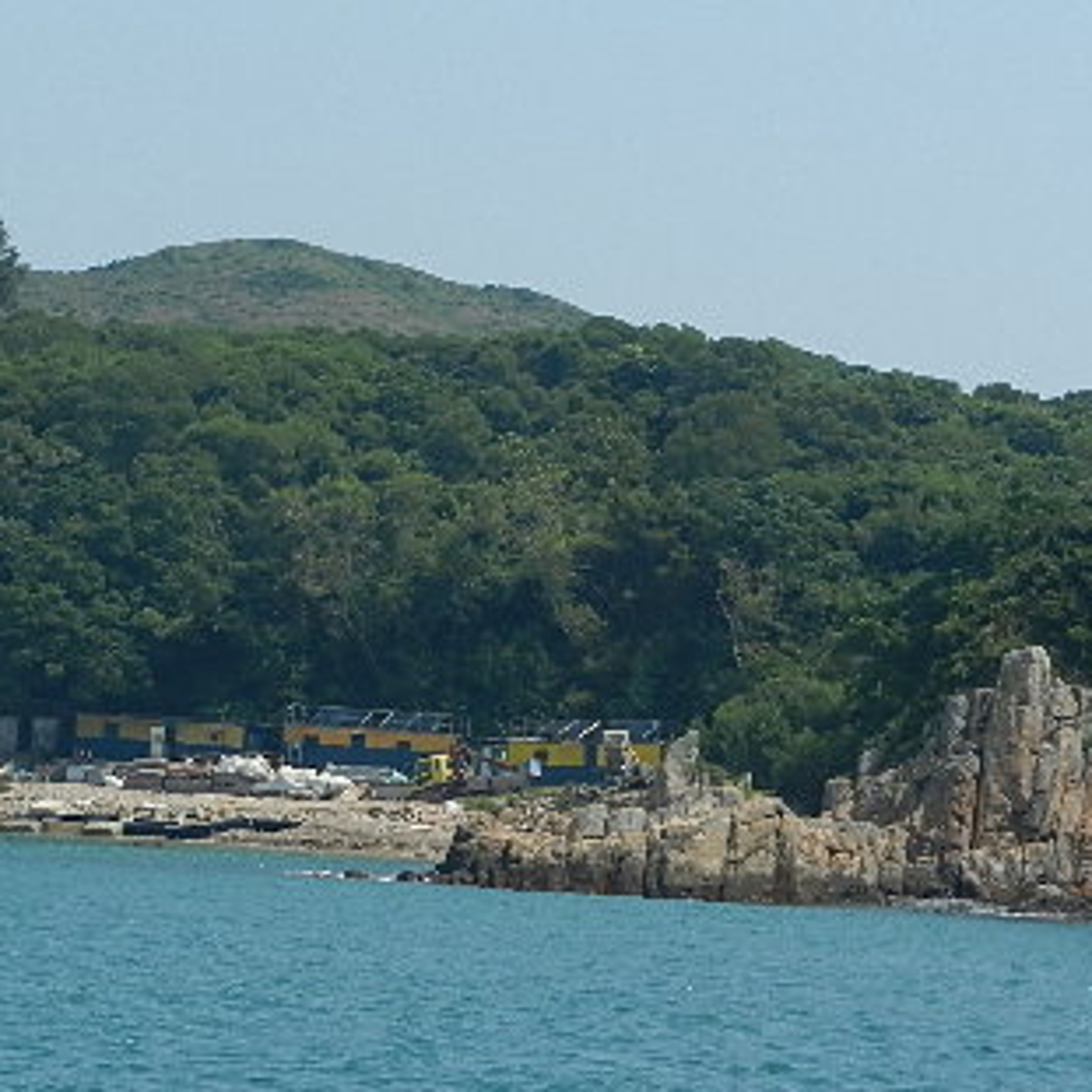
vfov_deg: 12.3
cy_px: 390
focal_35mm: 142
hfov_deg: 12.2
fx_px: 5068
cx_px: 162
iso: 160
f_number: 4.8
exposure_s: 1/1250
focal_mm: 14.1
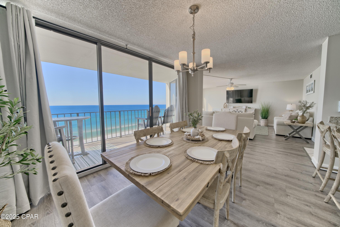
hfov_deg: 112.6
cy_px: 114
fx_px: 113
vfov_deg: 90.1
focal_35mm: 12
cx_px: 170
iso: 500
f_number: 8
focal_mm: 12
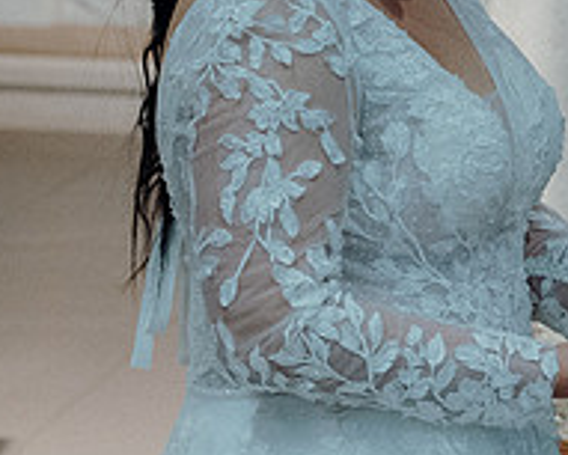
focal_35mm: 222
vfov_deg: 6.9
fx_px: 3734
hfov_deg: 8.6
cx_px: 699
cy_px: -100
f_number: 3.5
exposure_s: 1/160
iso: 2000
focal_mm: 52
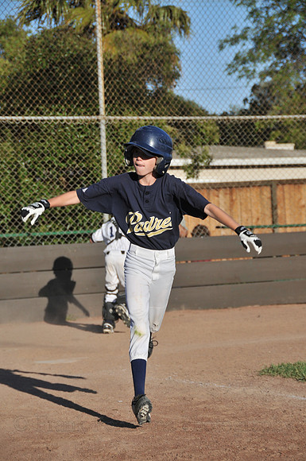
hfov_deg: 11.1
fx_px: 1573
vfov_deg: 16.7
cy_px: 230
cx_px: 153
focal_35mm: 123
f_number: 5.6
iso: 200
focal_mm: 82
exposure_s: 1/500
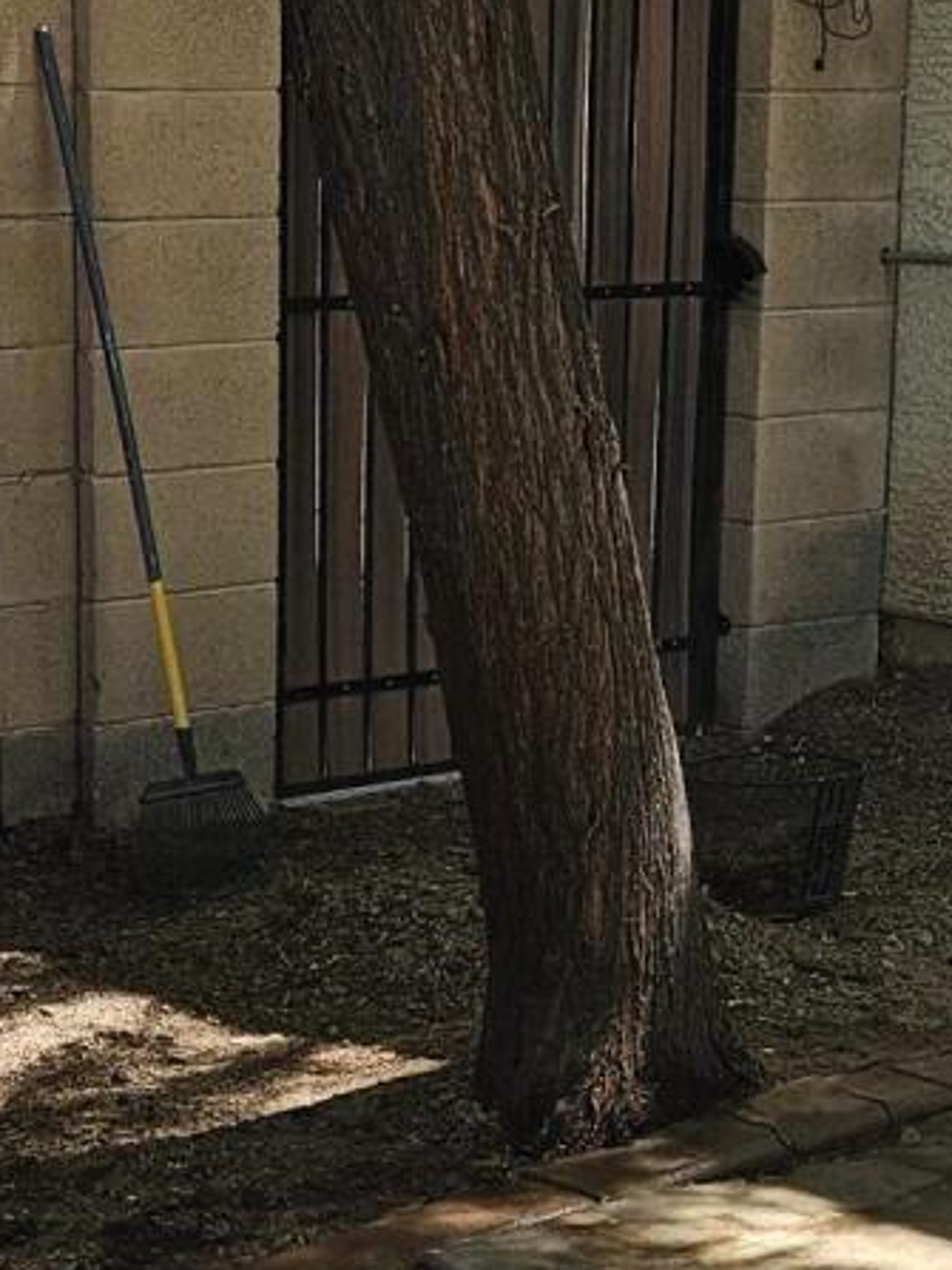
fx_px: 3779
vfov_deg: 19.1
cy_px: 781
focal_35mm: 103
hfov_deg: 14.3
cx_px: 736
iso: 25
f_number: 1.8
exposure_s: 1/302
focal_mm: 5.4
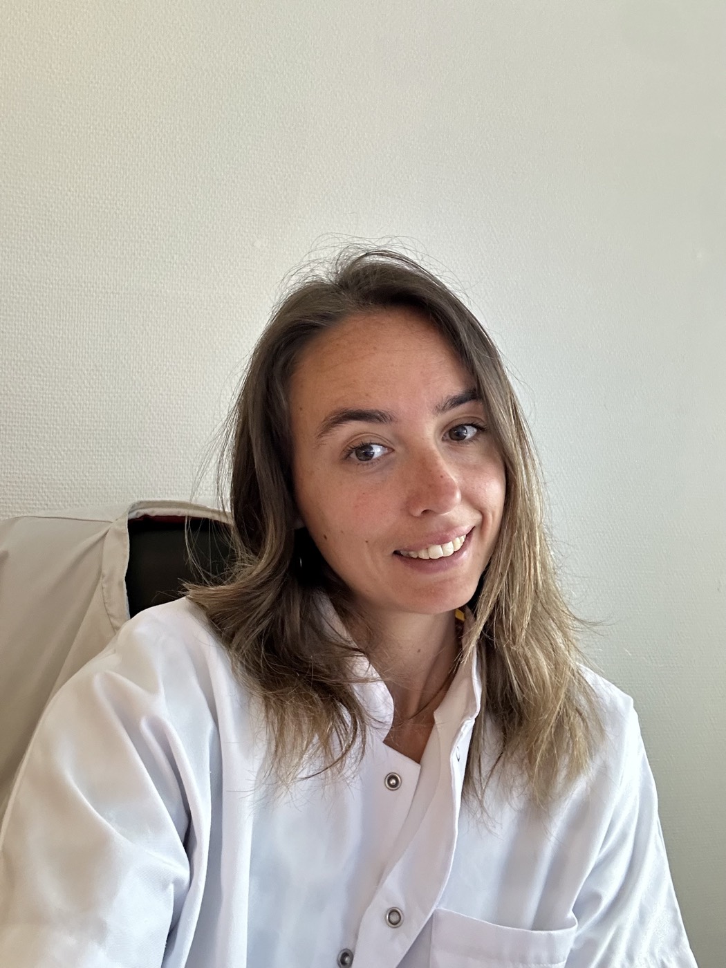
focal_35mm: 30
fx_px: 839
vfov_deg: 60.0
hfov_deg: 46.8
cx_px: 363
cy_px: 484
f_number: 1.9
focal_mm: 2.69
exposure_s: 1/33
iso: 250
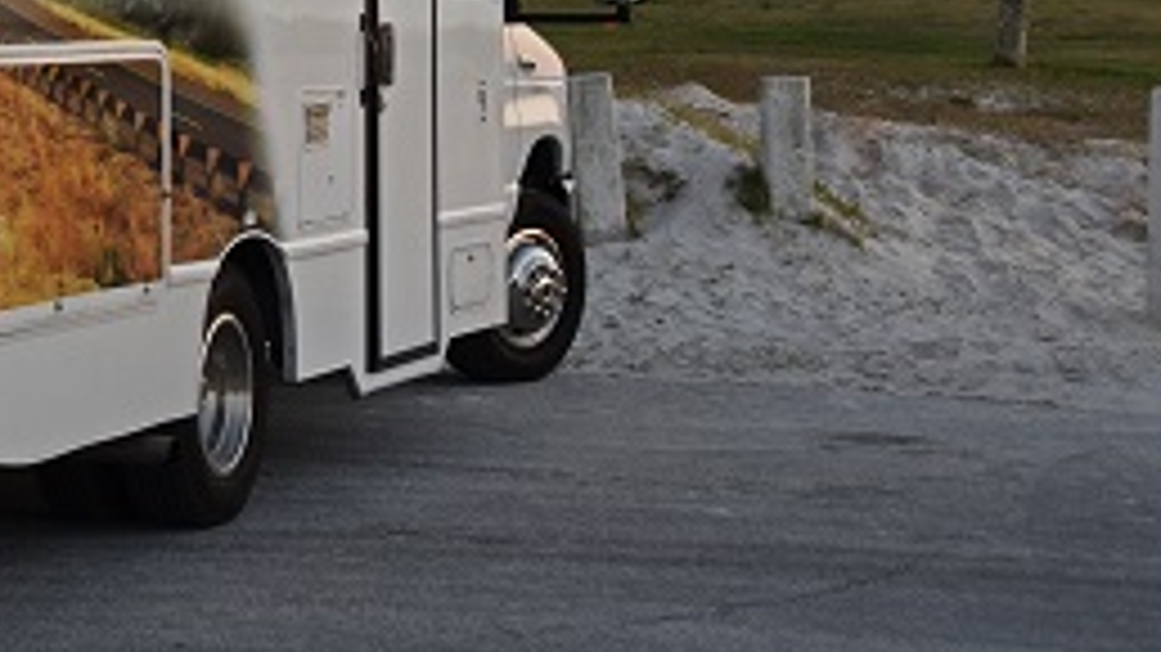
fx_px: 3601
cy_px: -216
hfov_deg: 18.0
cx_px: 68
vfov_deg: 10.1
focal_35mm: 117
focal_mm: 32
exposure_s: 1/60
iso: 400
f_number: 6.3
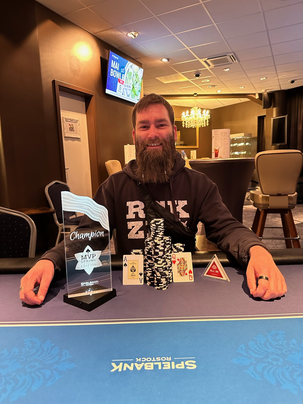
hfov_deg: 56.8
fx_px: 280
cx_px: 152
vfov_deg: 71.6
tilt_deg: -7.2
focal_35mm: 24
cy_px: 202
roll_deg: +2.1
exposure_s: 1/33
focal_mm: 6.86
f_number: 1.78
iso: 800
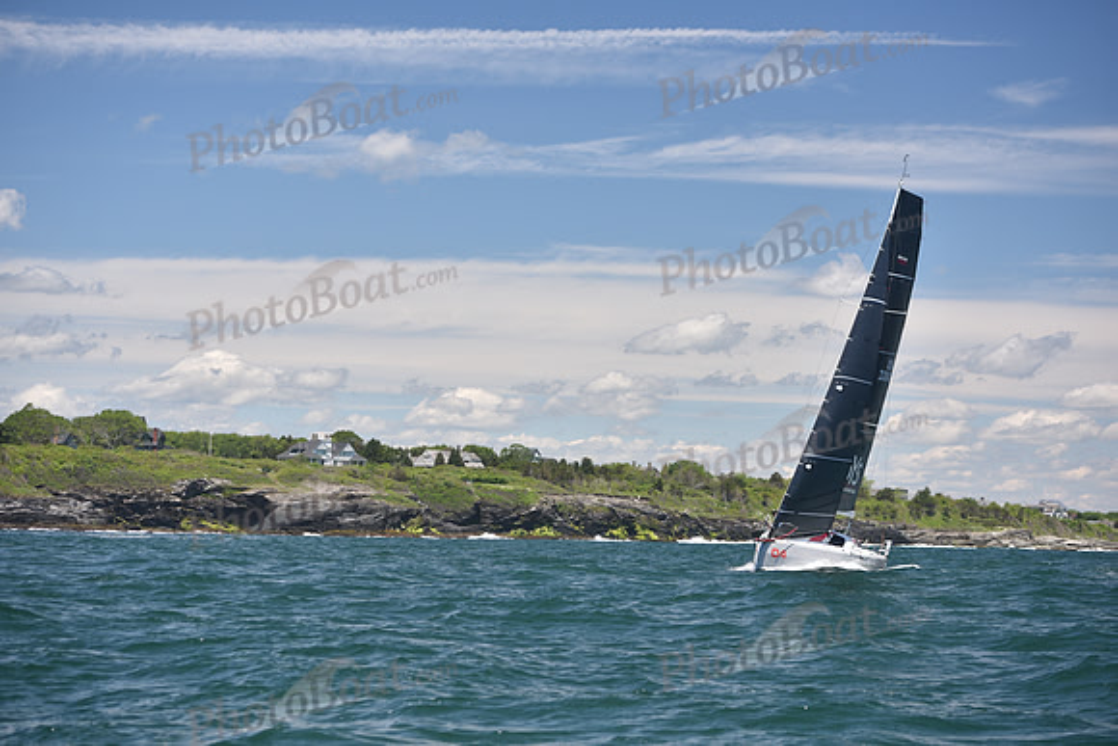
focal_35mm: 75
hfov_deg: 27.0
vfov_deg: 18.2
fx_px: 2330
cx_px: 559
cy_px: 373
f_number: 3.5
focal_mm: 75
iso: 200
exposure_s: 1/1000
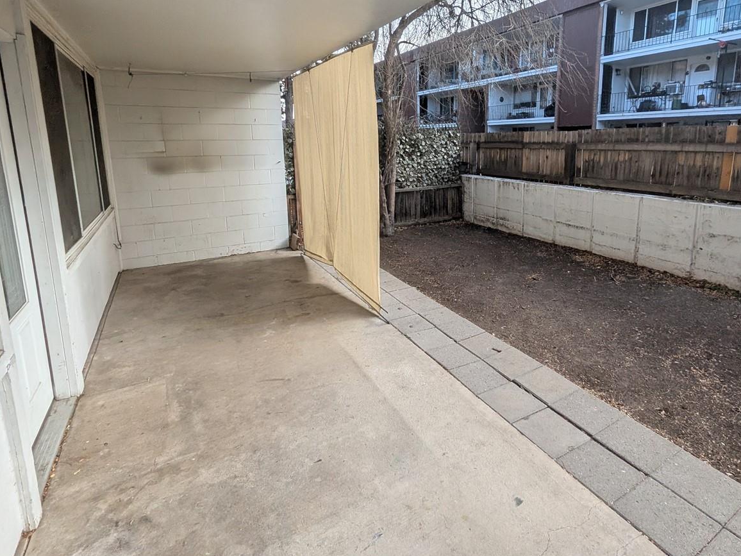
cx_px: 419
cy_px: 210
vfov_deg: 70.5
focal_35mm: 18
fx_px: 385
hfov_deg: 87.3
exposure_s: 1/458
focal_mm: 1.54
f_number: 2.2
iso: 30
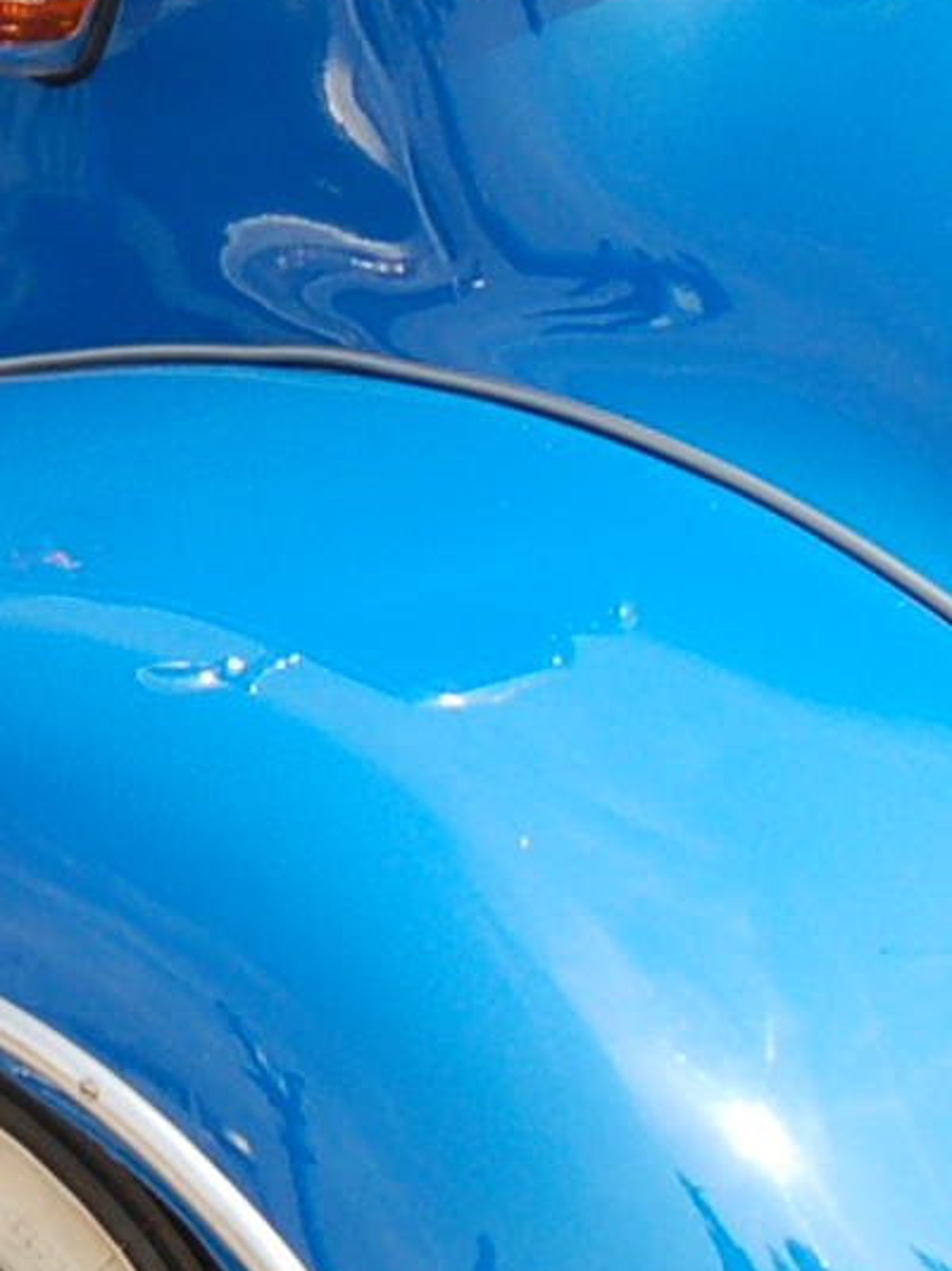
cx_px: -647
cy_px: 21
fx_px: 9237
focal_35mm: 252
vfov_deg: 7.8
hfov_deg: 5.8
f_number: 7.1
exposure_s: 1/200
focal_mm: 31
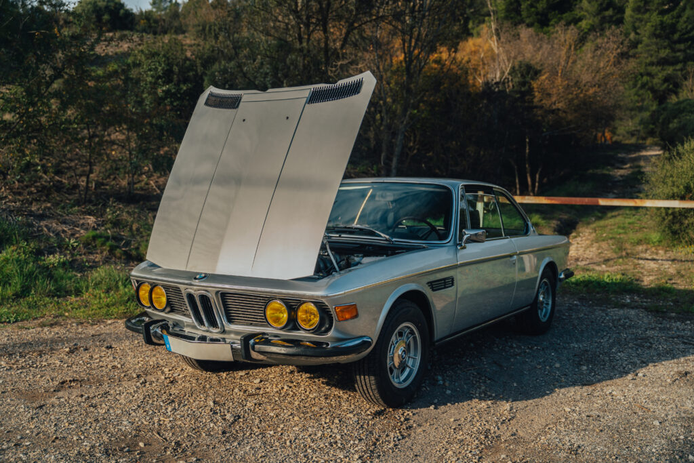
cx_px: 347
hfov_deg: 51.5
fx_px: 719
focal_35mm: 37
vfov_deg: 35.7
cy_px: 232
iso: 125
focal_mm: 37.3
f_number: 2.8
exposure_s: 1/750
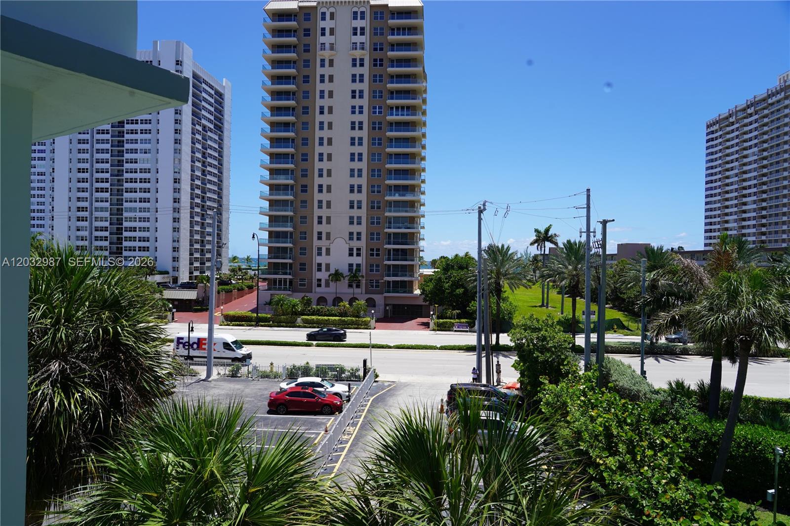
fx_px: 527
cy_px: 263
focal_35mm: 24
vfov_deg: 53.1
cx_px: 395
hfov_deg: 73.8
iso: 100
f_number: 10
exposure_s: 1/160
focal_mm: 24
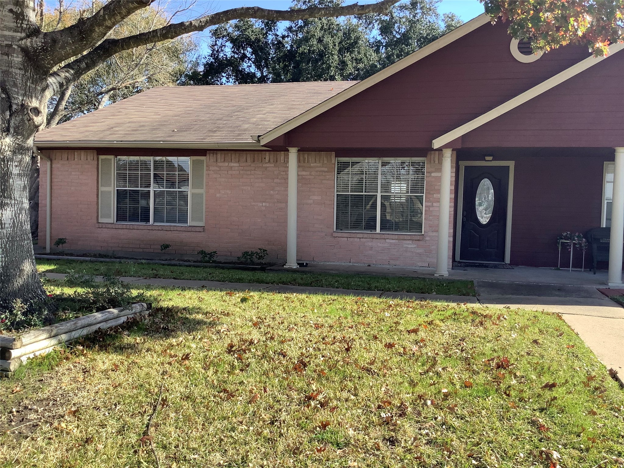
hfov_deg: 58.4
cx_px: 312
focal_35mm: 31
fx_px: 559
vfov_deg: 45.4
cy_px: 234
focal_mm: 3.3
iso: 25
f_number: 2.4
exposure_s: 1/460
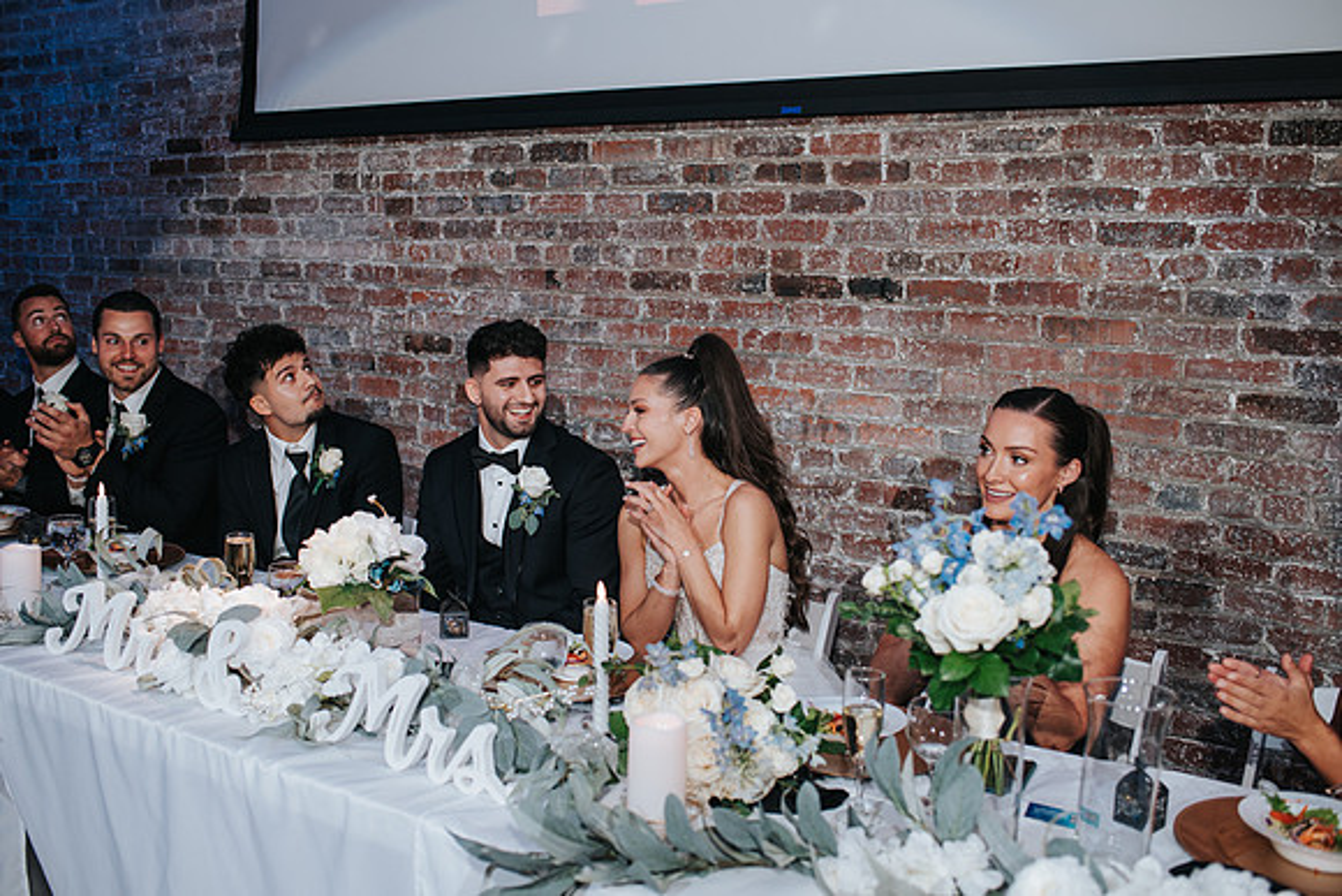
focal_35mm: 35
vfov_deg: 37.9
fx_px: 1305
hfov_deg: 54.4
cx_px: 671
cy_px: 448
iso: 560
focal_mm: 35
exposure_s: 1/200
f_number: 2.8
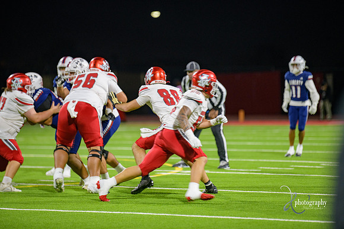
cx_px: 172
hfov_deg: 8.2
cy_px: 114
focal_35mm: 250
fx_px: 2389
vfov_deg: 5.5
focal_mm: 250
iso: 1250
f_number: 2.8
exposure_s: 1/250
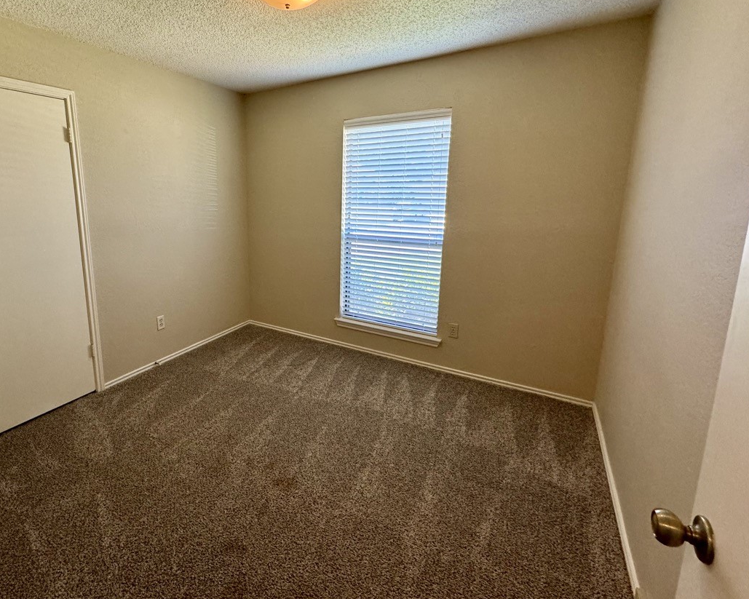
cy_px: 257
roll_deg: +0.4
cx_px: 290
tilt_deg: -10.4
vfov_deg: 76.5
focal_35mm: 17
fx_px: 377
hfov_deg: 88.2
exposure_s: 1/120
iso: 320
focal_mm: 2.22
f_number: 2.2
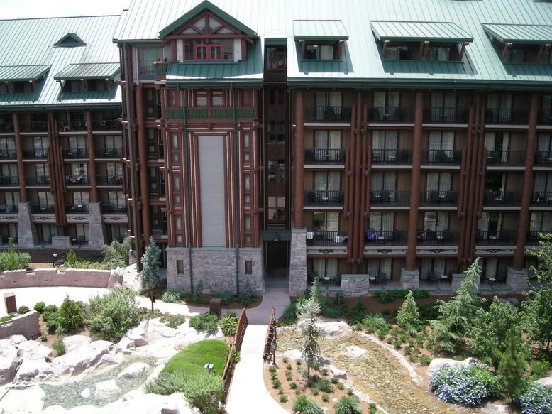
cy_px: 207
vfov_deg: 39.6
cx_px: 272
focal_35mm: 36
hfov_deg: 51.4
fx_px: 574
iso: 50
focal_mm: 5.7
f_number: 2.8
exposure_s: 1/338
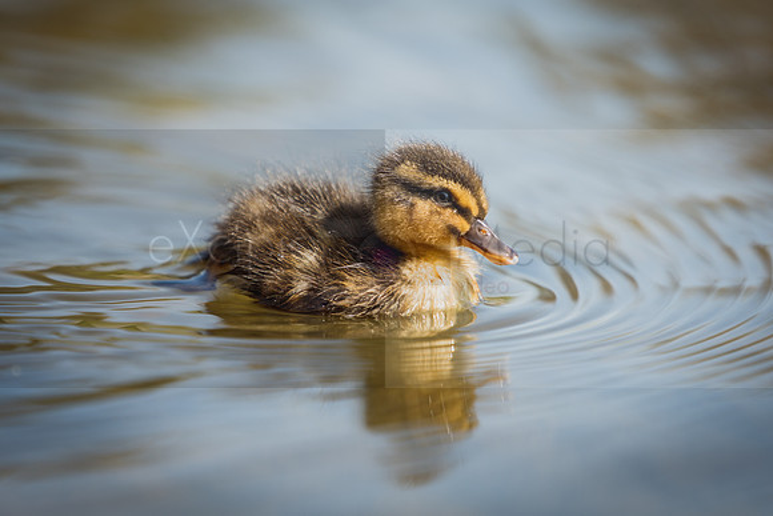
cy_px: 261
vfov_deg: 6.3
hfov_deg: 9.4
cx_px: 422
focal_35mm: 219
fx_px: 4693
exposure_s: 1/320
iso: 100
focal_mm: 200
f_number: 4
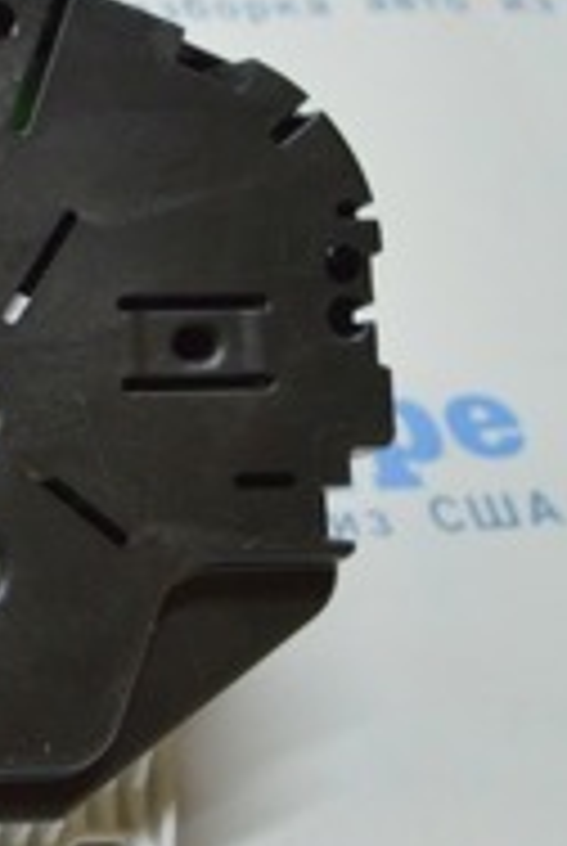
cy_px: 353
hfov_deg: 10.4
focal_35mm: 112
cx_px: -850
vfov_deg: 18.2
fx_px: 2636
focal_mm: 22
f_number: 3.8
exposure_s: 1/60
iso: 400
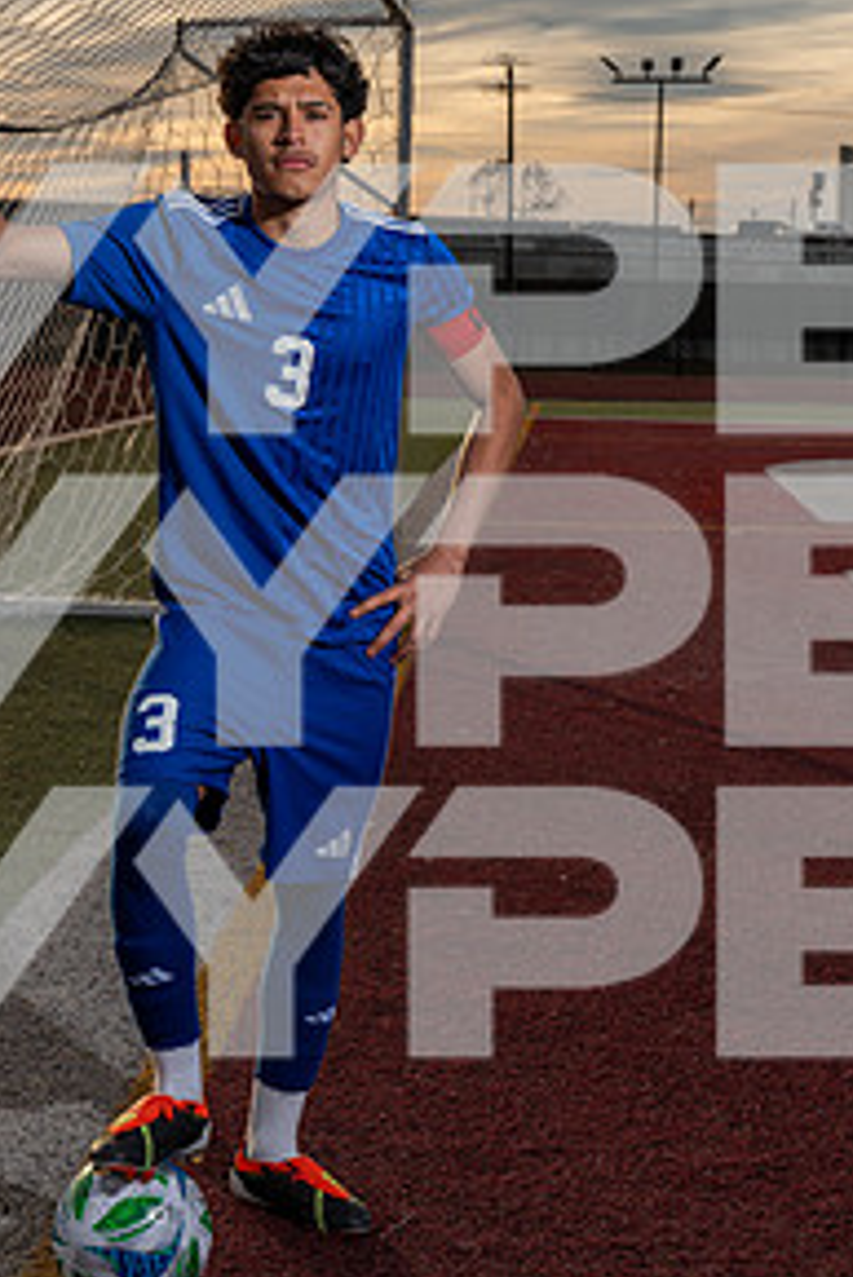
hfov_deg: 19.5
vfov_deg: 28.8
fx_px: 2485
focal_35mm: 70
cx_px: 367
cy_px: 614
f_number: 8
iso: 100
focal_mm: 45
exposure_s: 1/250
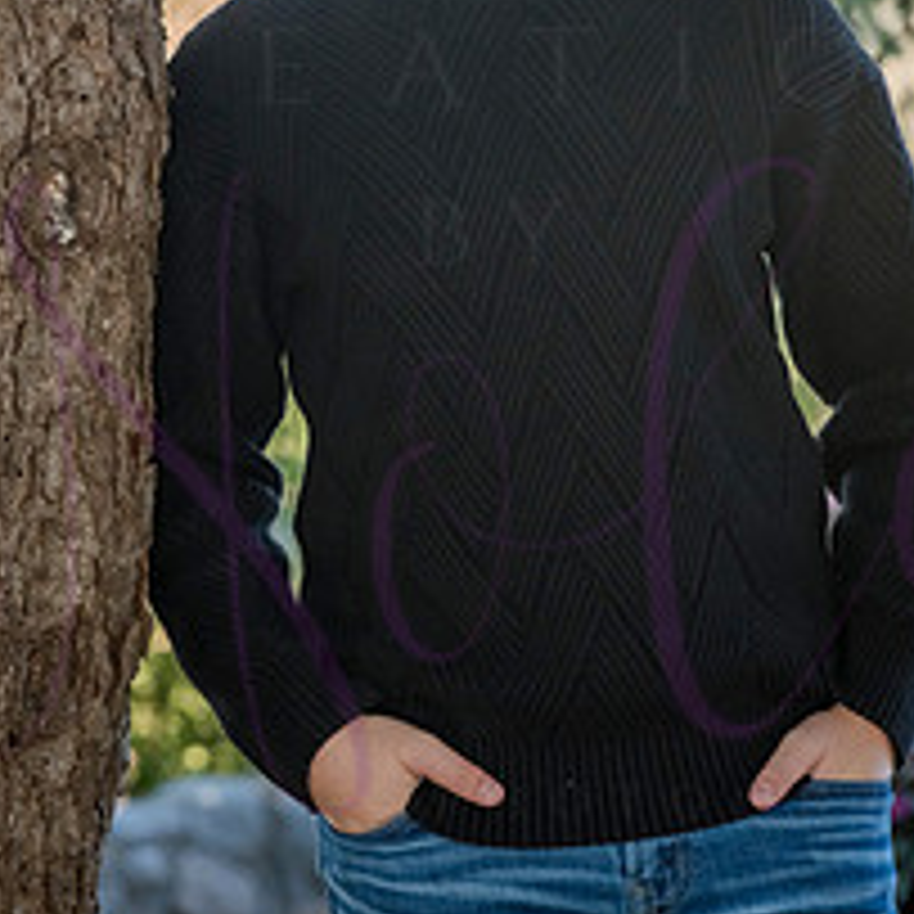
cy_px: 225
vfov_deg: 7.7
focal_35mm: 226
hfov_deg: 7.7
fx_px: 6751
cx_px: 554
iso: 800
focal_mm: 120
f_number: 6.3
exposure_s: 1/400
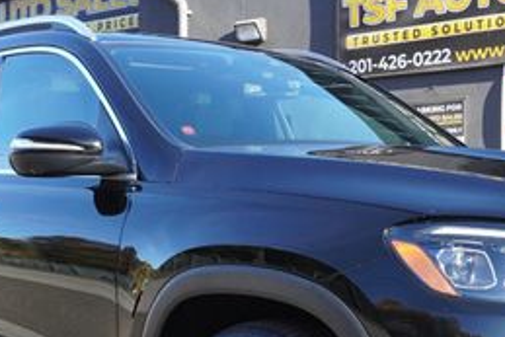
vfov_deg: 18.0
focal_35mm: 74
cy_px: 331
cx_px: 314
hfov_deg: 27.2
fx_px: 1039
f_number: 9
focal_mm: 20
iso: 800
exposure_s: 1/250
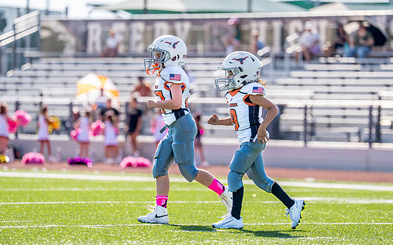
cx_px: 196
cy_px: 112
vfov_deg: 5.6
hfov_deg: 9.0
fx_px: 2506
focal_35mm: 234
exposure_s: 1/1250
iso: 100
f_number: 2.8
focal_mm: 176
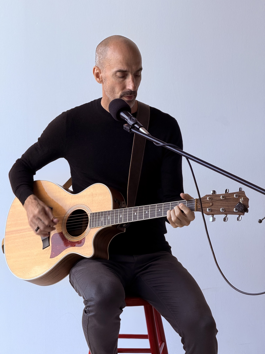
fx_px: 1225
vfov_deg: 16.4
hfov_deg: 12.3
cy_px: 177
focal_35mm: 120
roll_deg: +1.0
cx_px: 132
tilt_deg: -4.2
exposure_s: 1/99
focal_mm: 15.66
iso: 50
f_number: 2.8
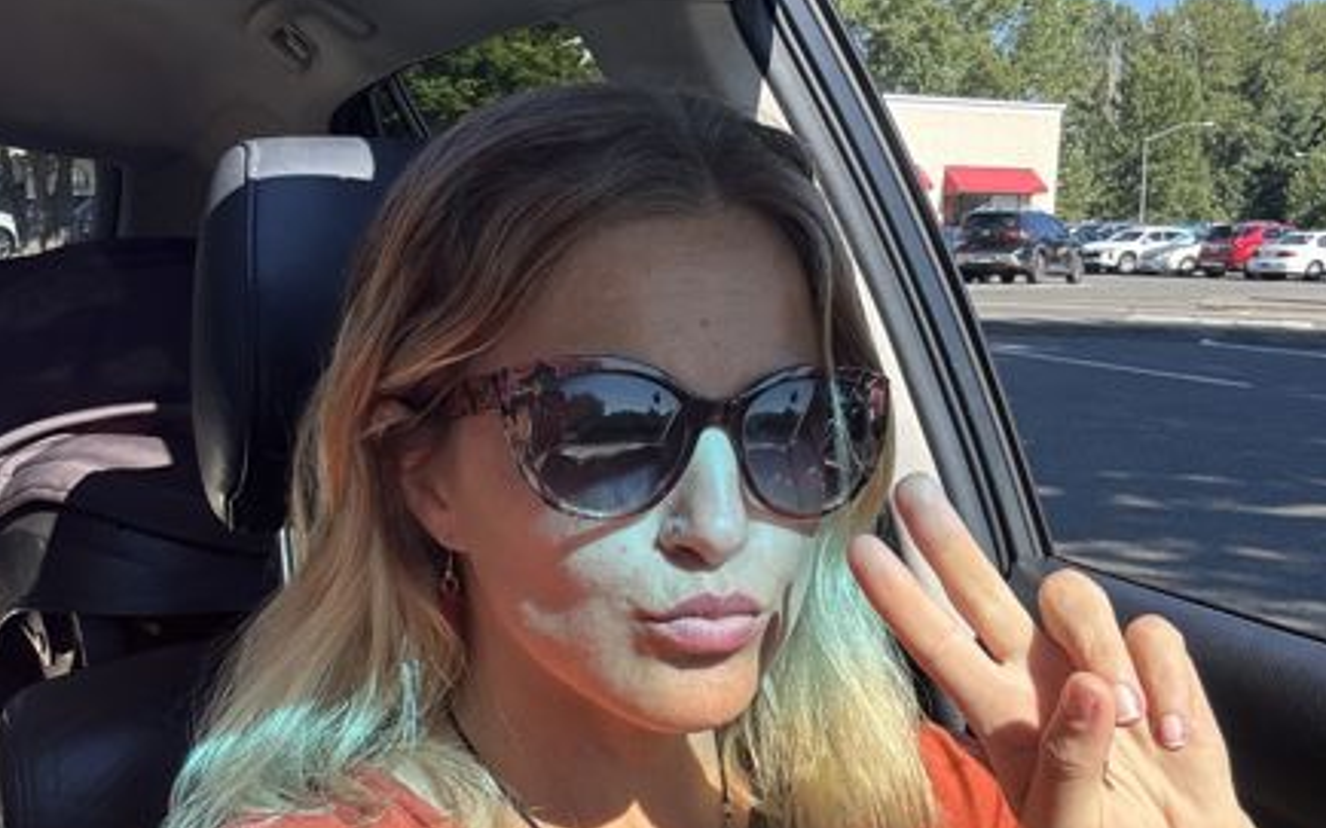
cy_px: 530
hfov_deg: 46.2
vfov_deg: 29.7
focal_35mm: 43
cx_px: 663
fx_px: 1554
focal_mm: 2.69
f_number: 1.9
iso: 25
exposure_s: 1/413
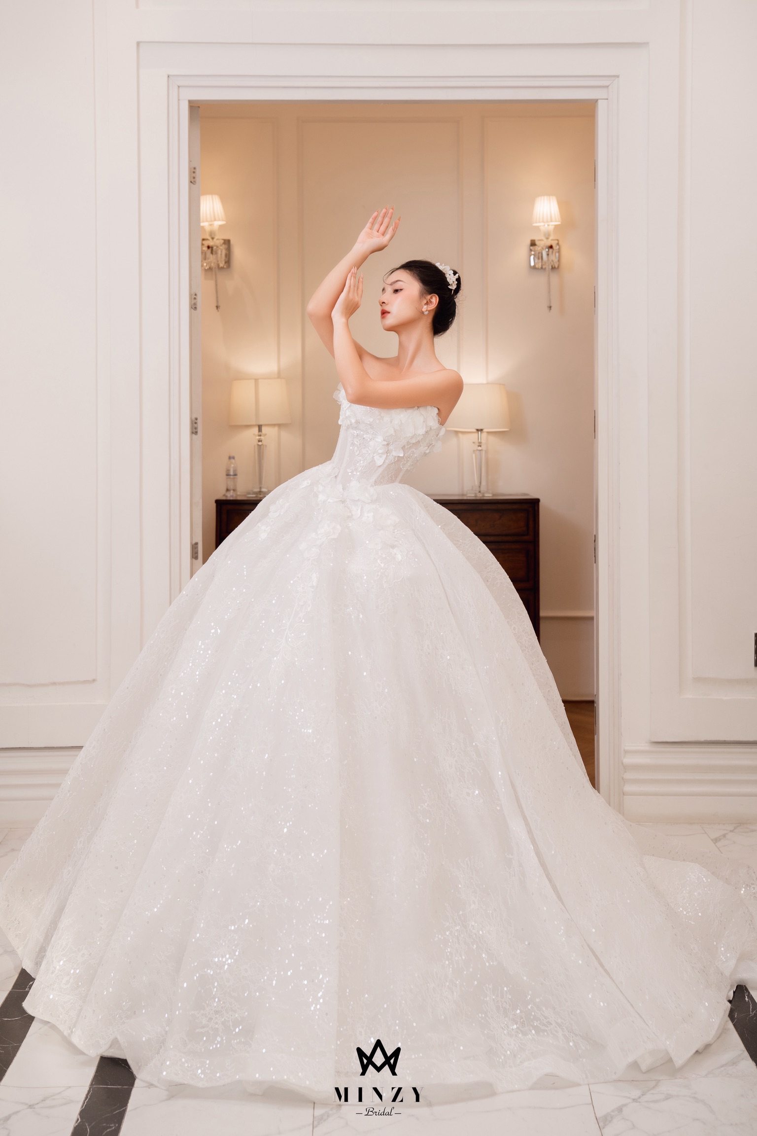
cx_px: 378
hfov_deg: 29.2
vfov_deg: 42.7
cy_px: 568
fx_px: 1451
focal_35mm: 46
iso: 500
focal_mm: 46
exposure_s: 1/200
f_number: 3.5
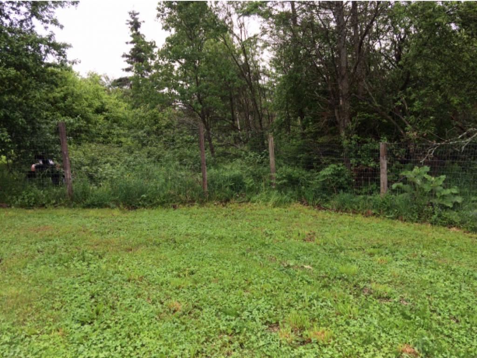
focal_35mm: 29
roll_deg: +6.9
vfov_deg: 48.3
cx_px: 238
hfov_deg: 61.6
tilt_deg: -3.7
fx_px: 400
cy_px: 179
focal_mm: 4.15
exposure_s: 1/193
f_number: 2.2
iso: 32
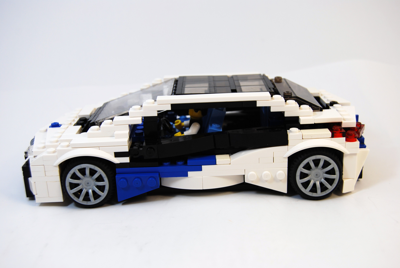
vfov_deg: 29.0
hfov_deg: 42.3
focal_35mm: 46
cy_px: 134
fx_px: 517
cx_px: 200
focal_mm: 31
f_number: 5.6
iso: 140
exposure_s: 1/125
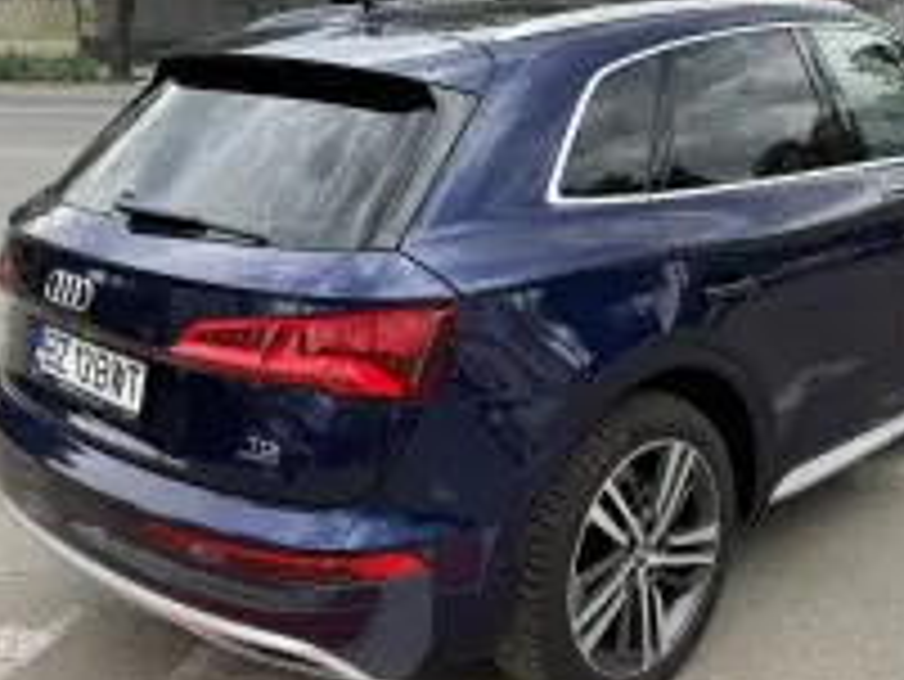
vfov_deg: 33.4
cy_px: 234
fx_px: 1124
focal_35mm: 43
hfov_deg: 43.1
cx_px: 621
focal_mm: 6.76
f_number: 1.78
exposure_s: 1/1689
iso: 80
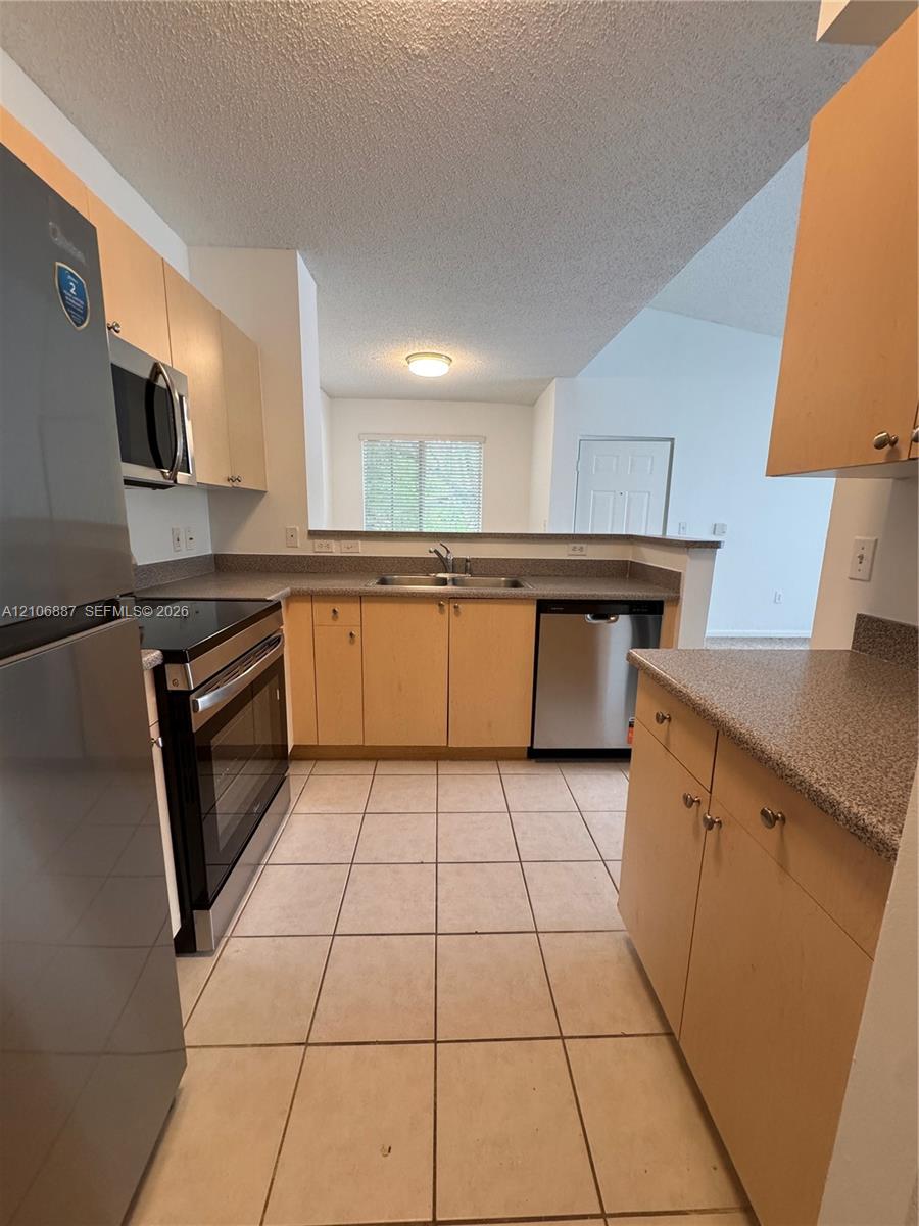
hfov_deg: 85.7
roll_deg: -1.5
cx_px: 460
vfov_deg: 102.1
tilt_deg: -11.9
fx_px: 496
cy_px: 613
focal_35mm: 14
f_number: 2.2
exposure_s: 1/120
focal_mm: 2.22
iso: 320
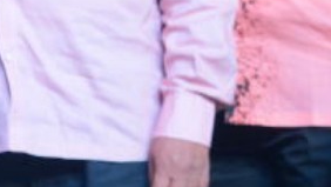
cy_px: 58
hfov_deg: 3.6
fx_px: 5129
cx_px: -866
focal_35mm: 584
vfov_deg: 2.1
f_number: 7.1
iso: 800
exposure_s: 1/160
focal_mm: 70
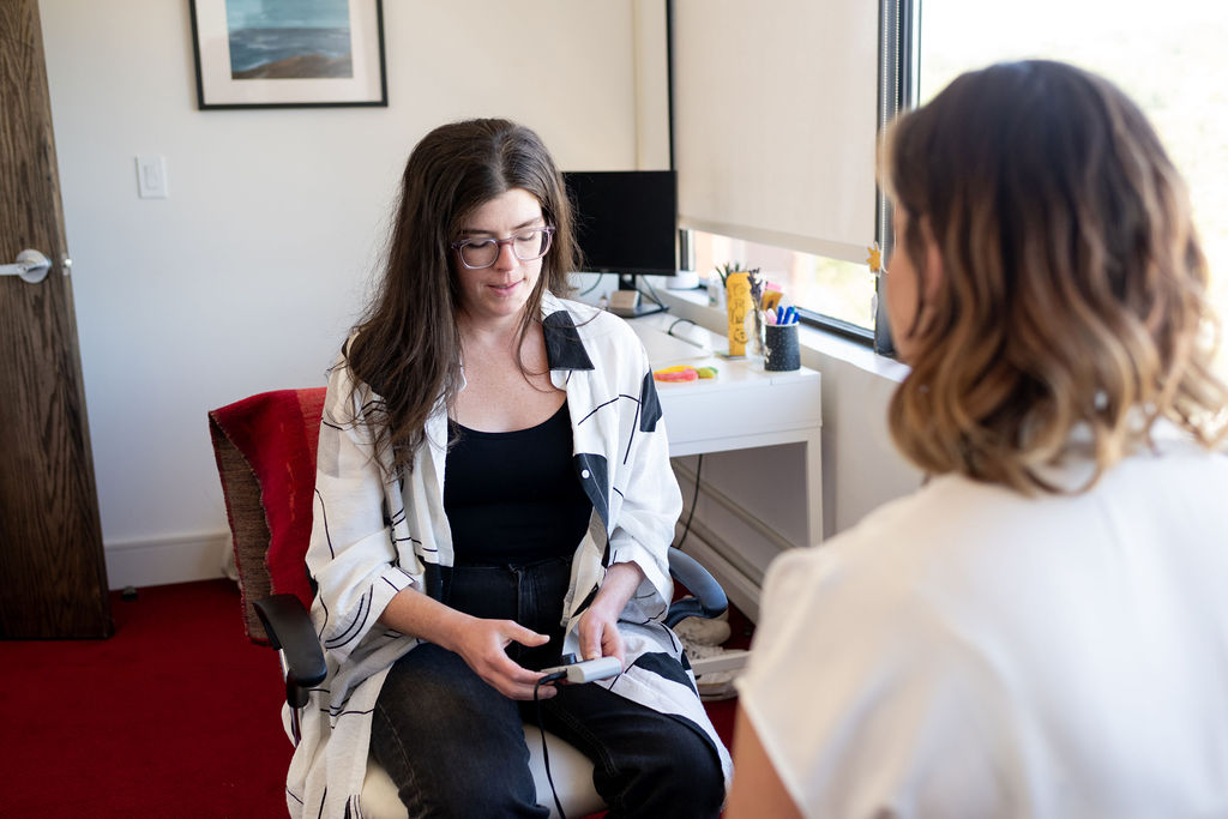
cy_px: 468
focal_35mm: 42
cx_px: 653
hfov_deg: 46.6
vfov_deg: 32.0
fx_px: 1425
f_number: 2.8
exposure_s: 1/200
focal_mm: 35
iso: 640
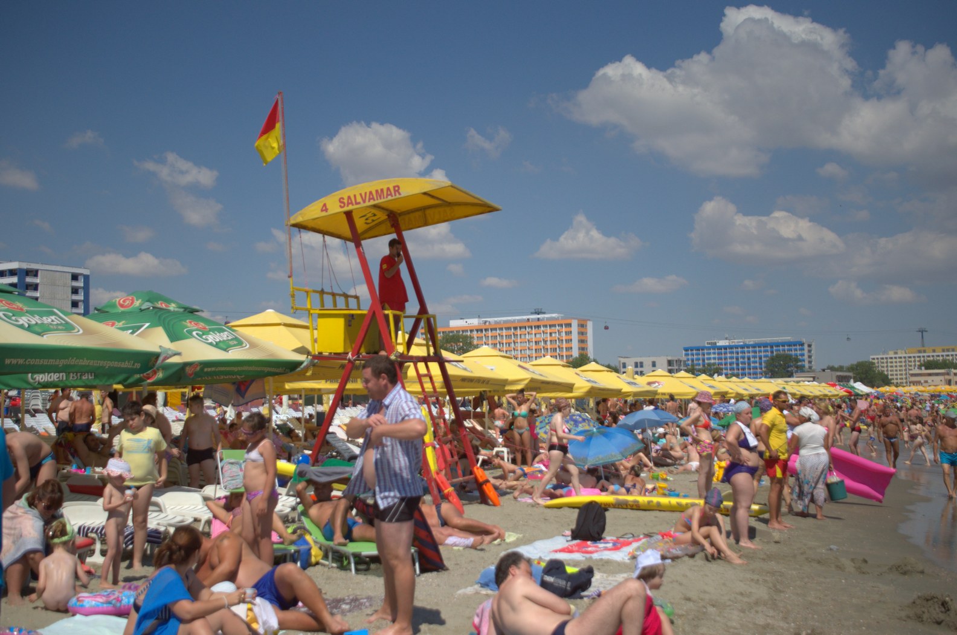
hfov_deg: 41.2
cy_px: 318
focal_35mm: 48
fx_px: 1274
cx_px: 478
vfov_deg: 28.0
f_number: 3.5
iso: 125
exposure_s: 1/8000
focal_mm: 32
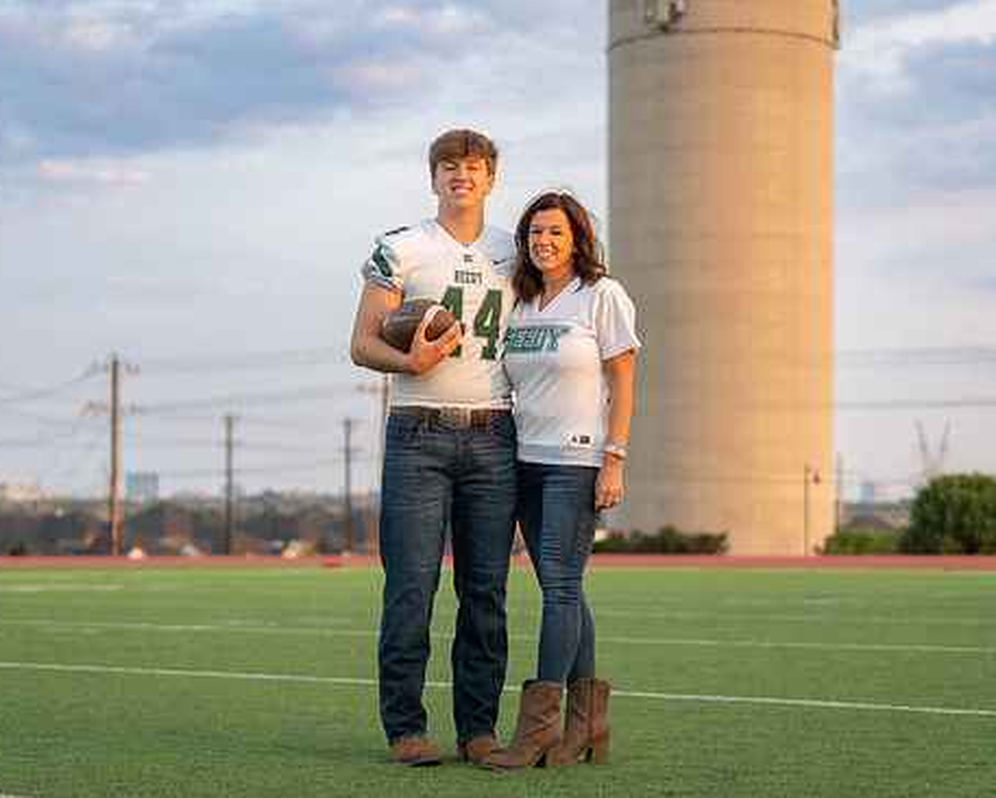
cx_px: 494
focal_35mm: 86
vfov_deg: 17.9
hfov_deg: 22.2
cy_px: 419
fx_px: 2536
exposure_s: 1/320
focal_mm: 70
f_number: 2.8
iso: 250
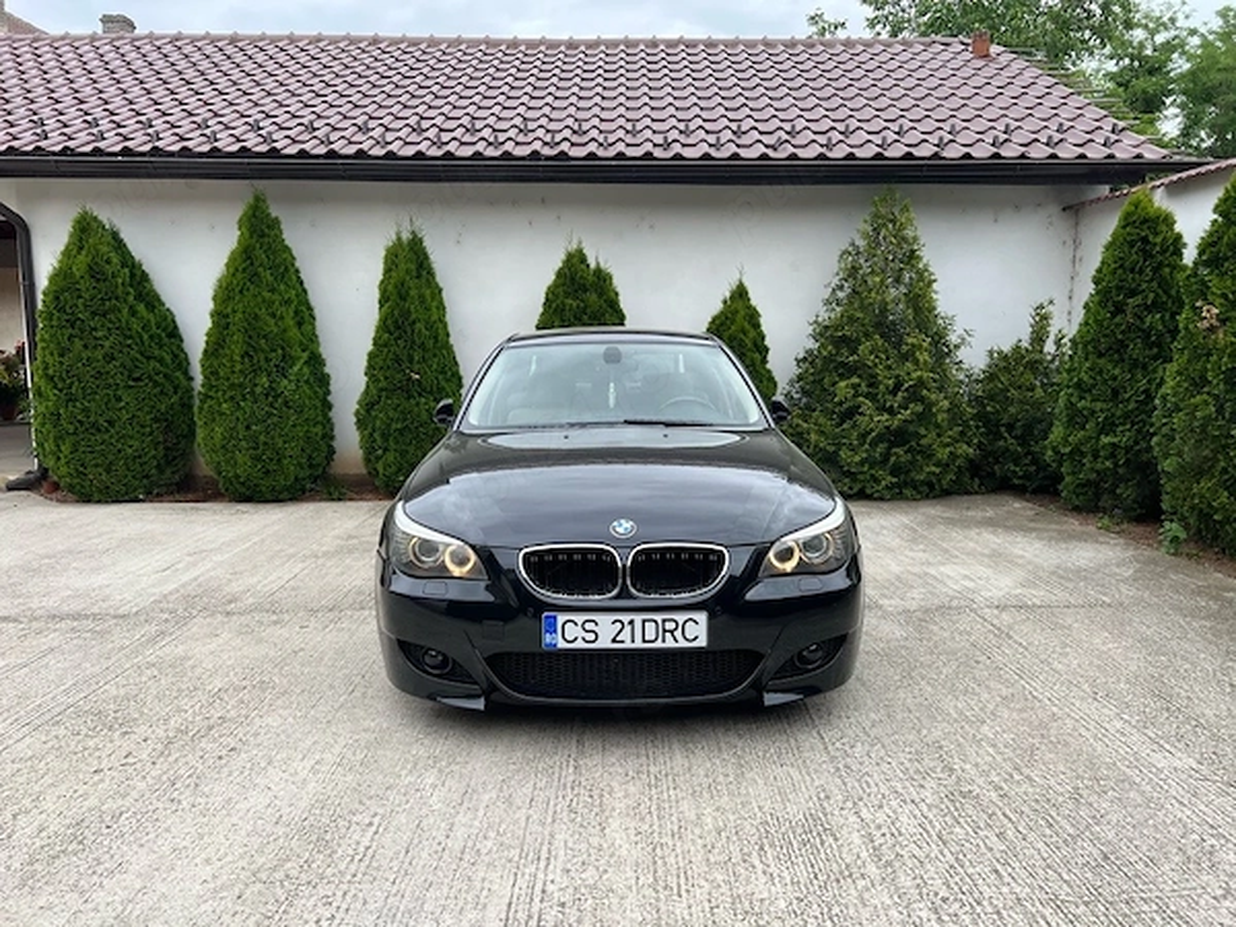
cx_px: 618
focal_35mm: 26
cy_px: 464
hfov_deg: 67.3
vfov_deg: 53.1
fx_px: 928
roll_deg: -0.2
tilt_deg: -7.5
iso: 50
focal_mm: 5.7
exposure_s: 1/932
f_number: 1.5
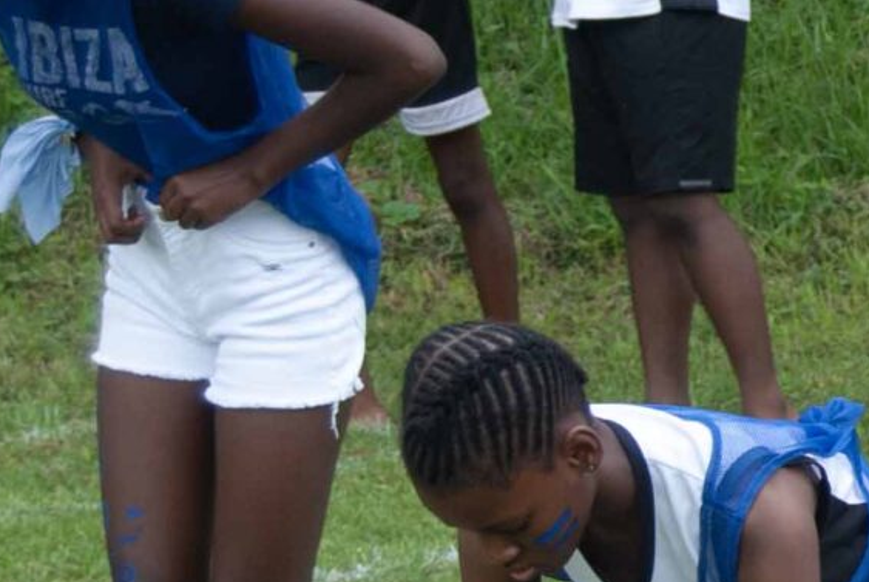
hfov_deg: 7.6
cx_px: 1665
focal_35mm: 259
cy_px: 235
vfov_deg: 5.3
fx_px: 6260
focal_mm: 38
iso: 160
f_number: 5.6
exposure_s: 1/125
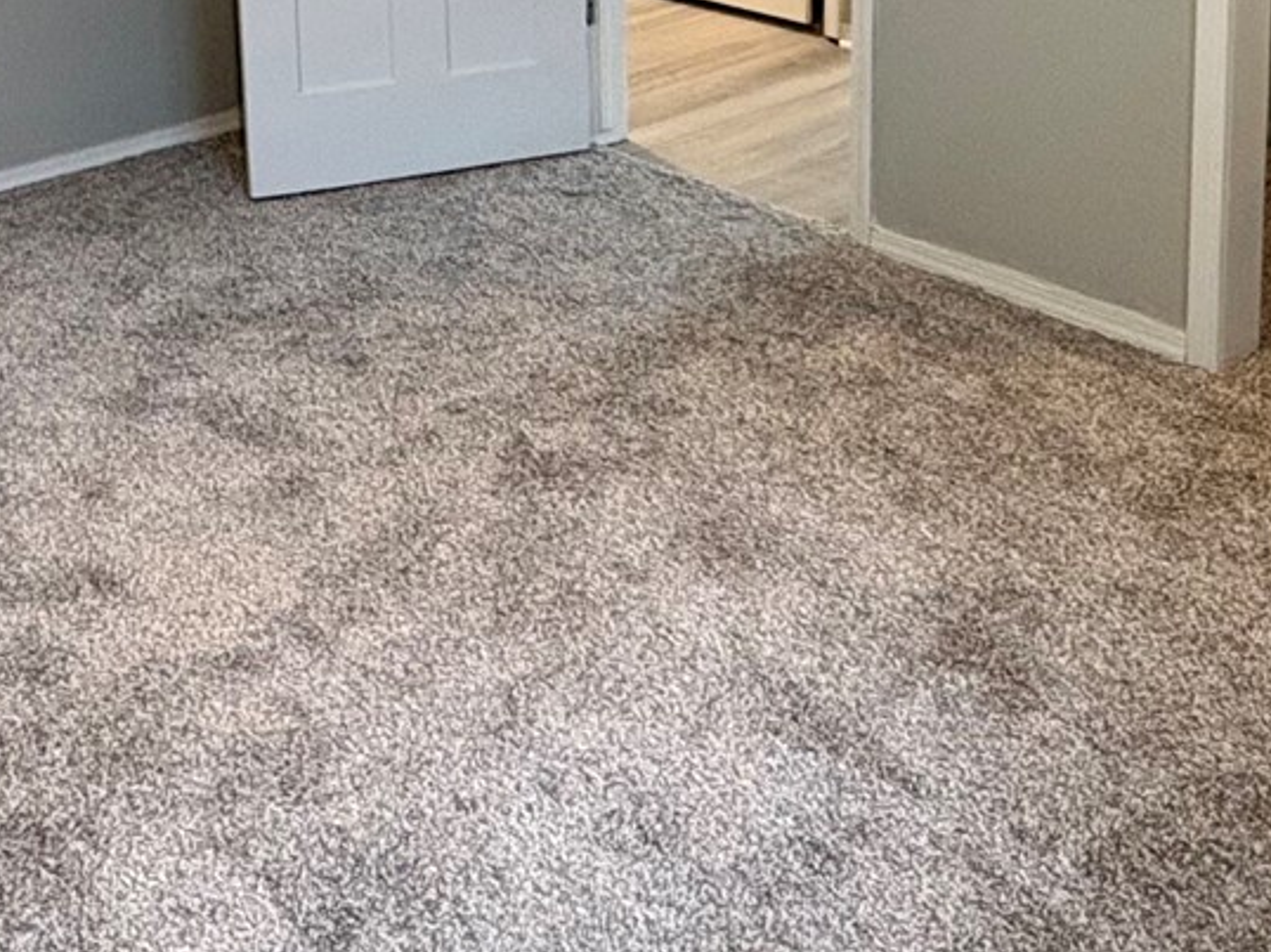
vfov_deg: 26.2
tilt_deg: -9.4
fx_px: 1835
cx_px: 574
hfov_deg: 38.2
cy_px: -158
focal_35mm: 50
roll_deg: +1.1
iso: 400
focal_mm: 2.22
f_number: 2.2
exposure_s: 1/60
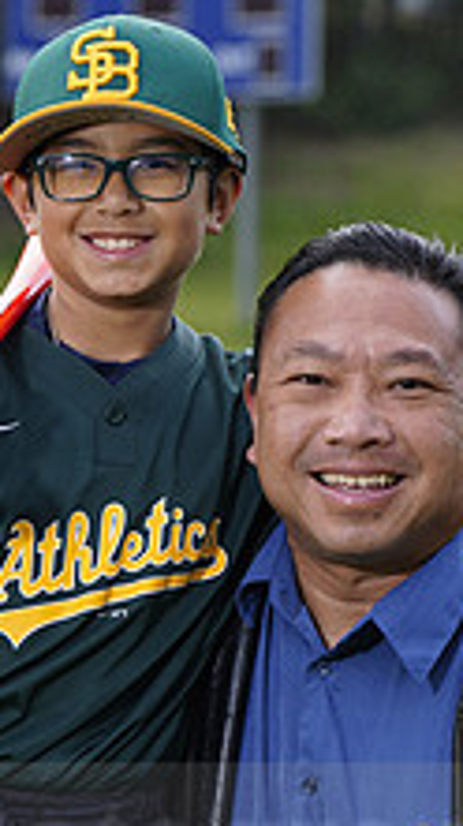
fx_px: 6385
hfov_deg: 4.2
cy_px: 815
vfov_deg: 7.4
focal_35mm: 292
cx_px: 140
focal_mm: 106
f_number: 5
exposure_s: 1/250
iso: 100
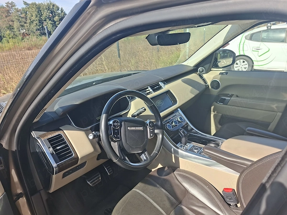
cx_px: 144
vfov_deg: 58.9
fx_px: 191
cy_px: 108
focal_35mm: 23
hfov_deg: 73.9
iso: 50
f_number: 1.8
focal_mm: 5.54
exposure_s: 1/868
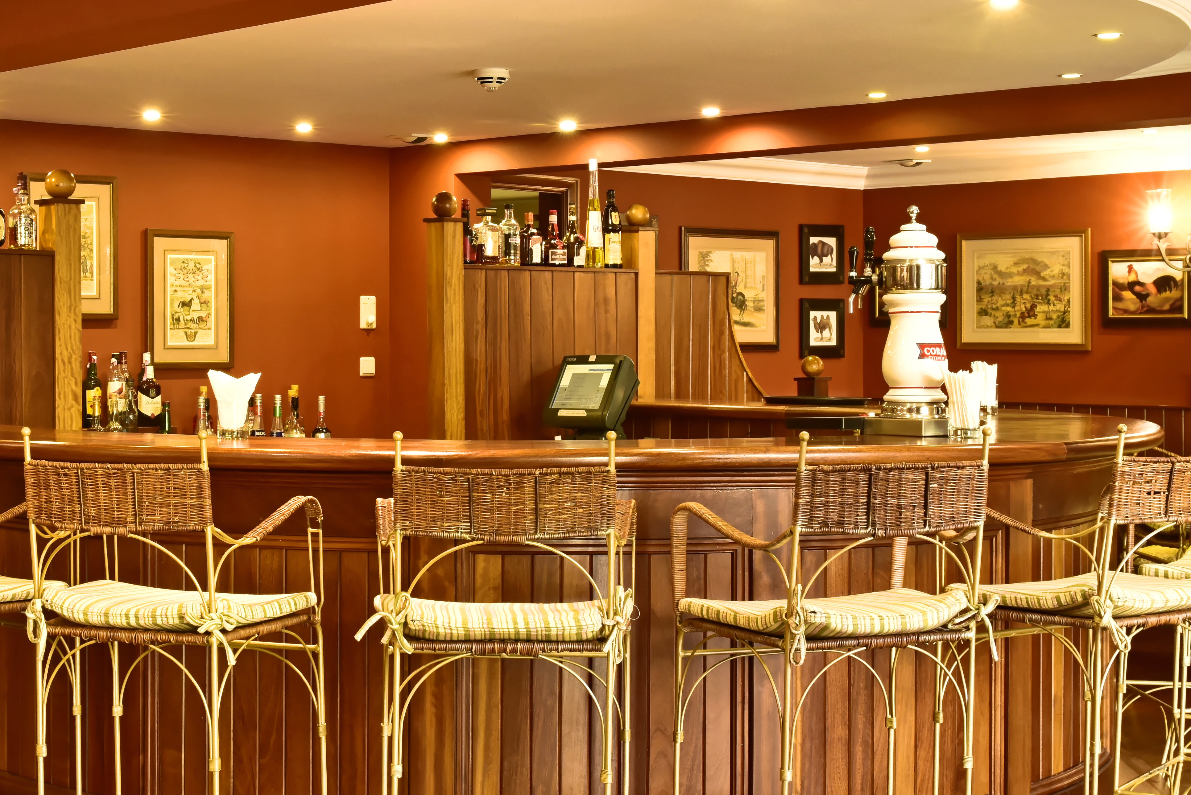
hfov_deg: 32.4
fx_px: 2019
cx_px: 328
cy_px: 350
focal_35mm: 61
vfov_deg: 22.3
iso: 800
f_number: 14
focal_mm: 32
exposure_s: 1/1.3
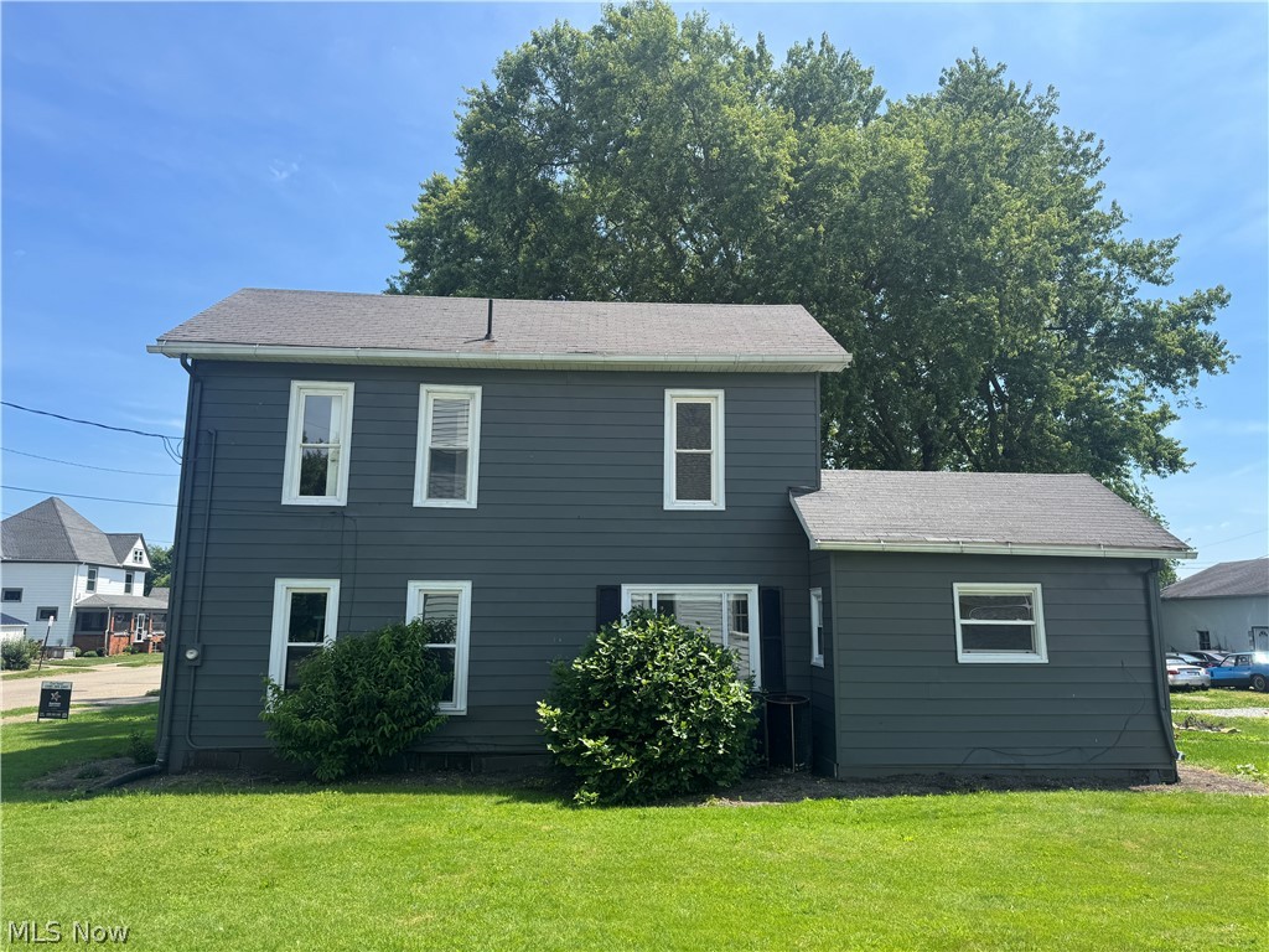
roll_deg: +0.3
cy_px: 476
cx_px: 634
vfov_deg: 56.8
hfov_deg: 71.6
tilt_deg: +8.8
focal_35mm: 24
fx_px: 880
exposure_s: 1/2604
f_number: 1.78
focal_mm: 6.76
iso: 80
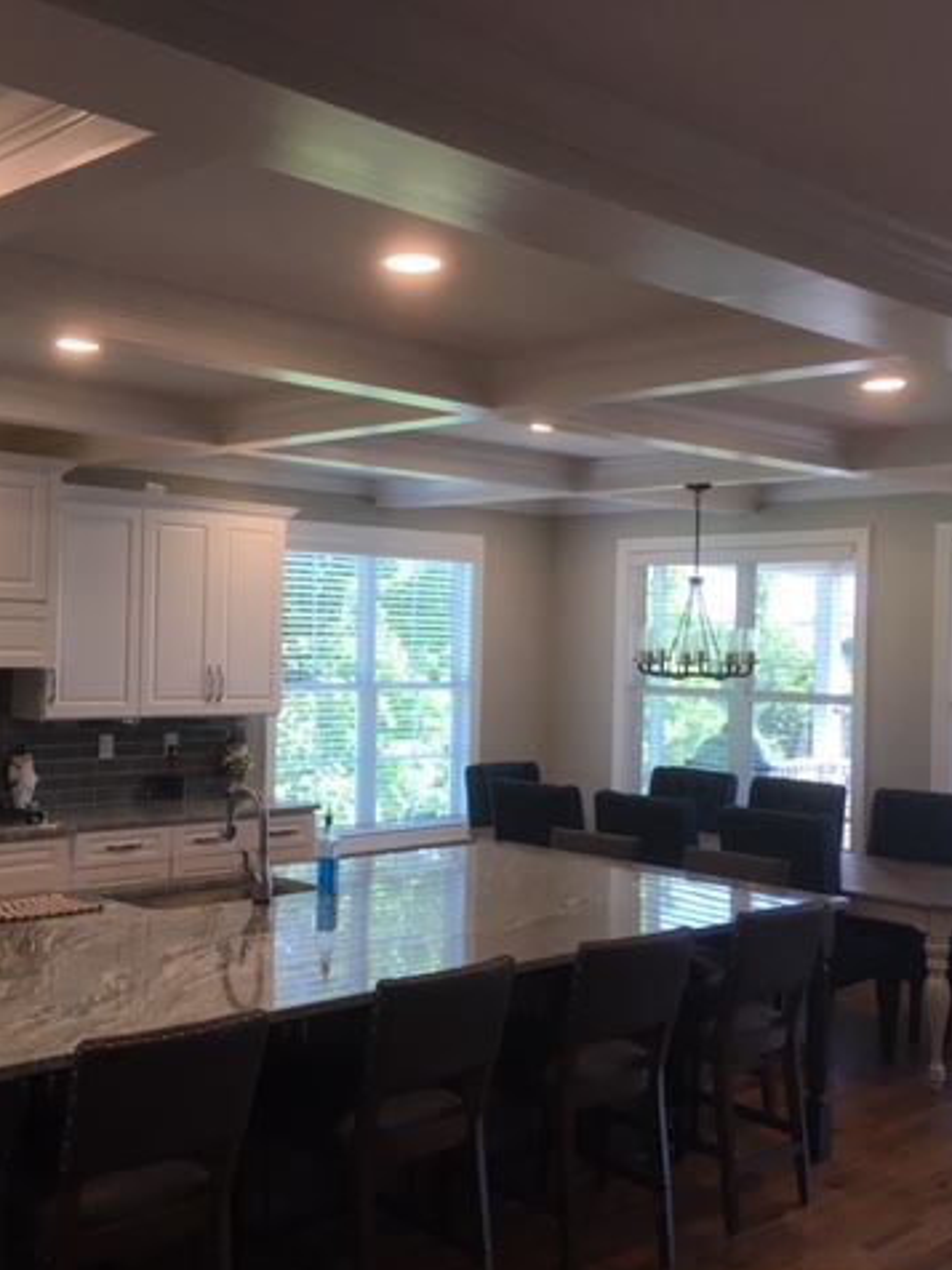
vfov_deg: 47.9
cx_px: 376
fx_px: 1430
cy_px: 638
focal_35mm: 39
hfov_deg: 36.7
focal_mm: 4.15
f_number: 2.2
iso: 25
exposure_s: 1/40
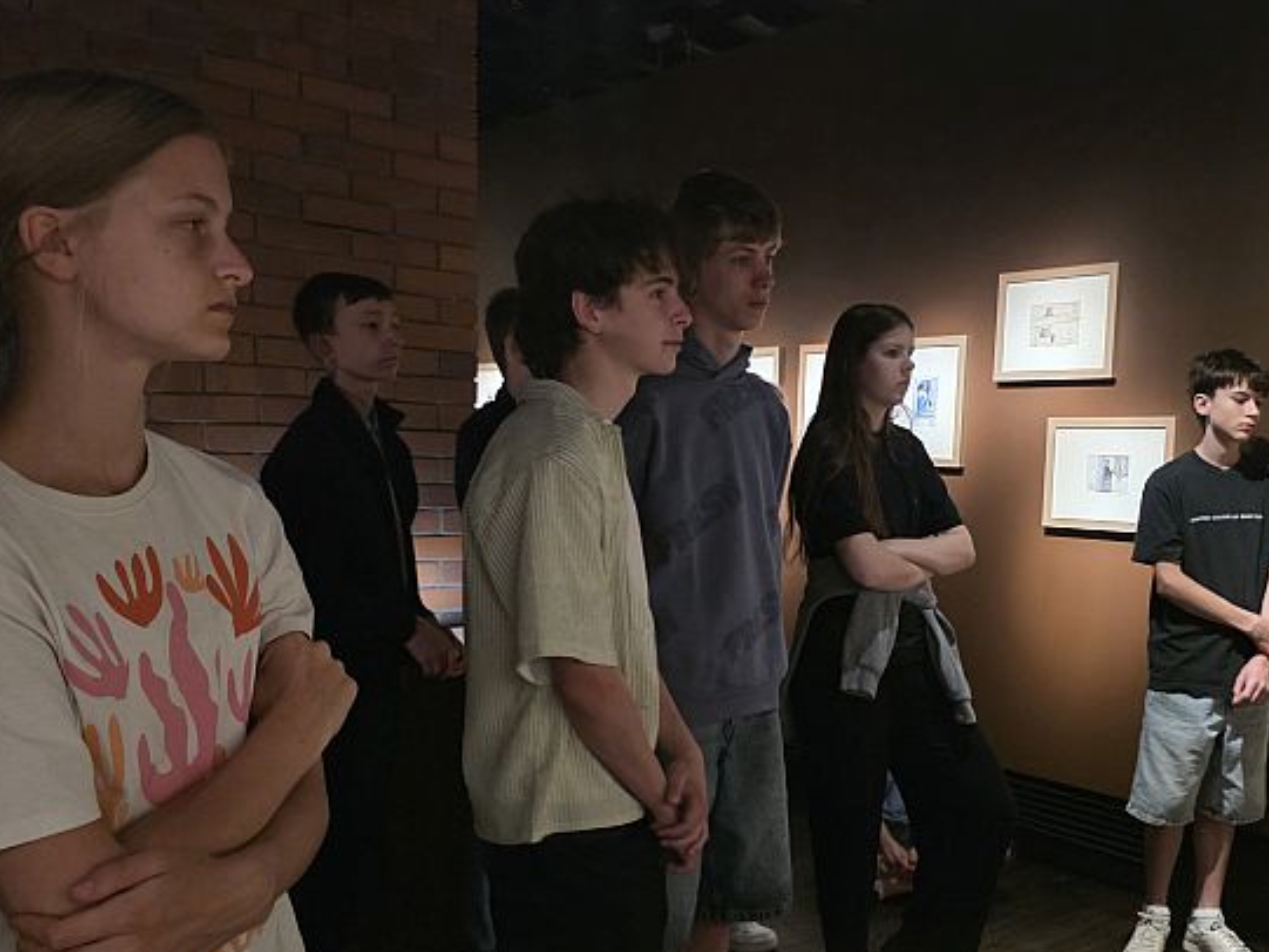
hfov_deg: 53.6
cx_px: 753
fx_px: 1247
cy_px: 603
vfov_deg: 41.5
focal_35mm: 34
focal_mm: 6.3
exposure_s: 1/33.3
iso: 1600
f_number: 1.7
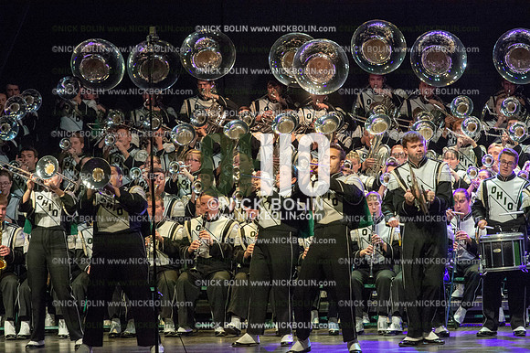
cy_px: 176
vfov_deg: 6.2
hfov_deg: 9.4
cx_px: 265
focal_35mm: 220
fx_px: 3237
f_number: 5.6
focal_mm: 220
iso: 8000
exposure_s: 1/400
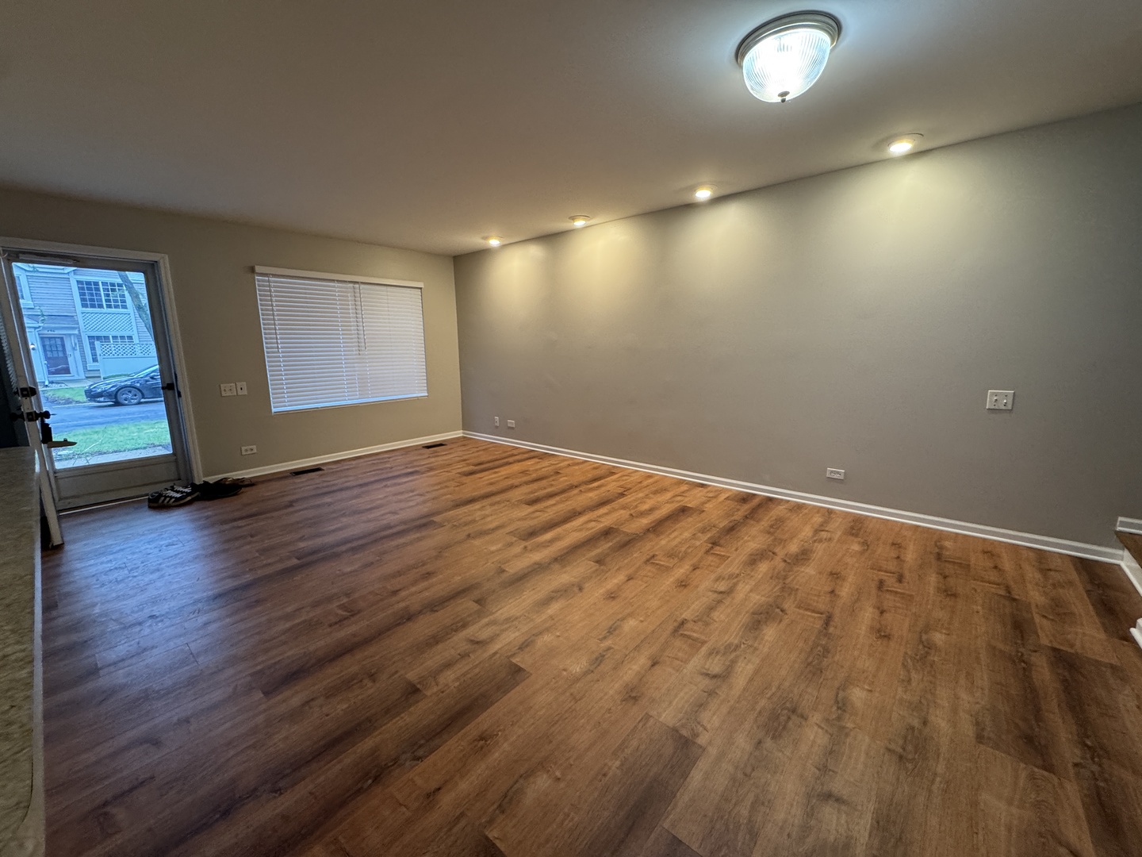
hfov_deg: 102.1
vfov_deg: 85.7
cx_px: 571
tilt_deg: -11.5
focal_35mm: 14
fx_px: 462
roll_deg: +0.8
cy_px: 428
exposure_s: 1/60
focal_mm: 2.22
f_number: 2.2
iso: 200
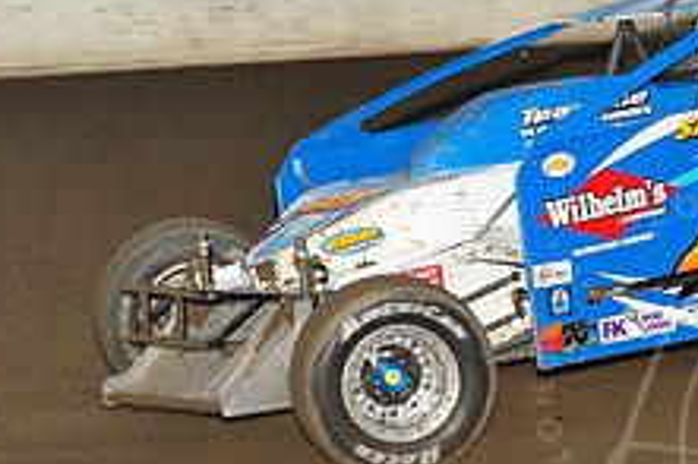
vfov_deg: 6.5
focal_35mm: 210
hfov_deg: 9.7
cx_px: 720
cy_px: 92
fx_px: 4069
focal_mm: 80
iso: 640
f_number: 6.3
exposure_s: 1/320
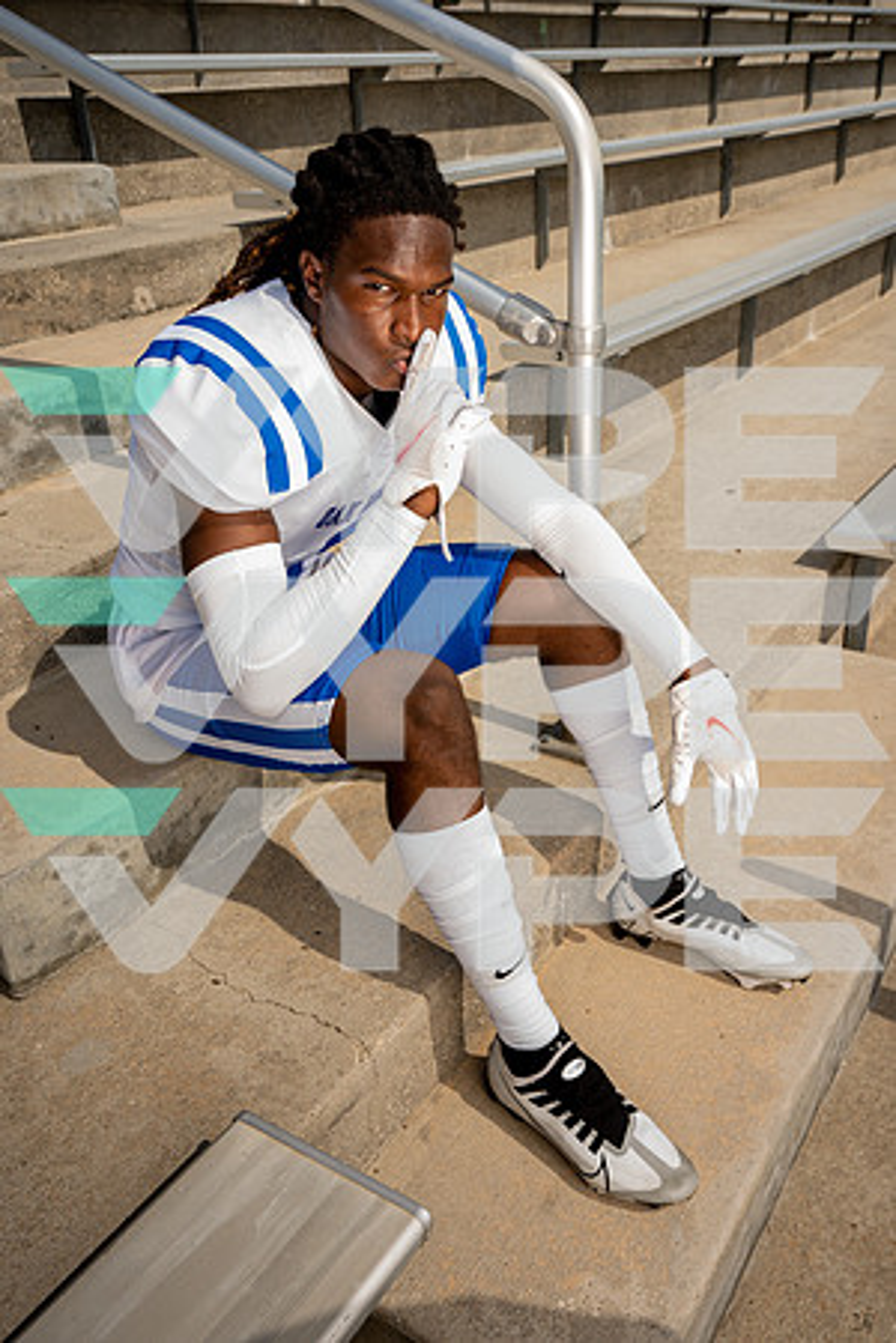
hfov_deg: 41.1
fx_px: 1195
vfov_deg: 58.7
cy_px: 672
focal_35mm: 32
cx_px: 448
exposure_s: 1/250
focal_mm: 32
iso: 50
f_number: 8
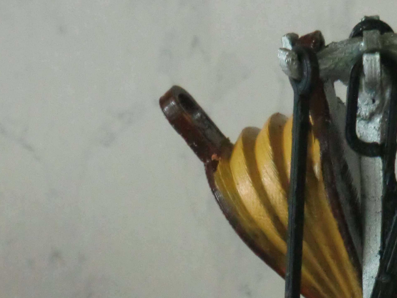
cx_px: 334
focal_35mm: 352
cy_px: 259
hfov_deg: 5.6
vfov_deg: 4.2
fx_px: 4037
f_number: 4.8
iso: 800
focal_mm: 30.1
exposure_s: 1/80
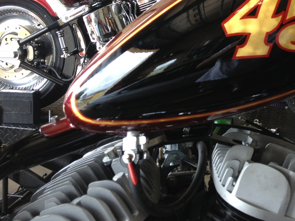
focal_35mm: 65
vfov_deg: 22.2
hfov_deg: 29.0
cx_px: 243
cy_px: 31
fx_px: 554
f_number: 2.4
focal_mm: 4.28
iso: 80
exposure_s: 1/120
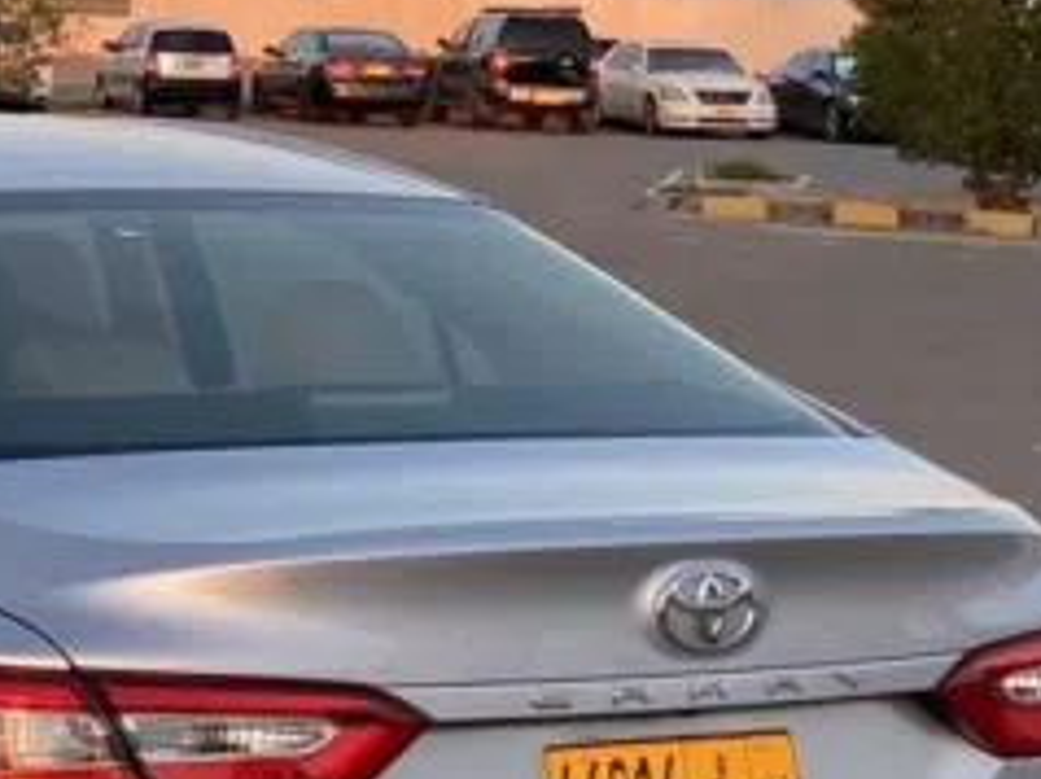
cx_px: -52
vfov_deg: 20.4
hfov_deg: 26.0
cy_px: 35
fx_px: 2103
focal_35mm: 70
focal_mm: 4.25
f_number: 1.8
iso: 32
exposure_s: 1/275
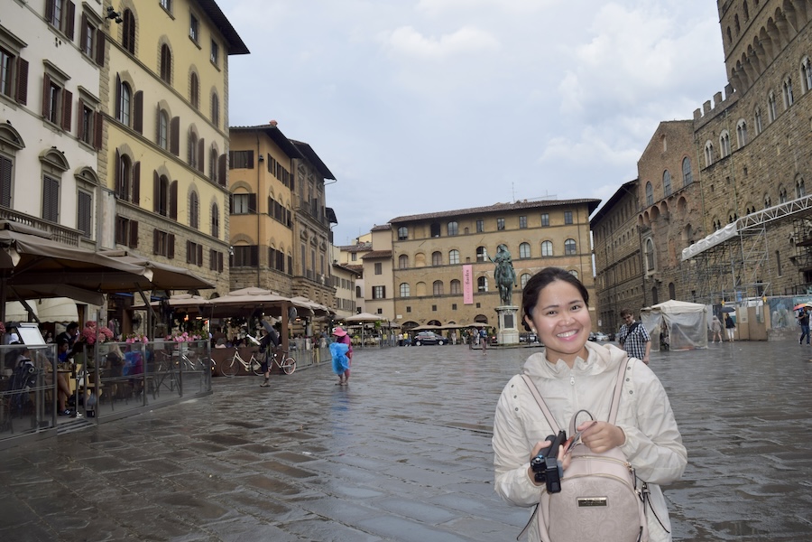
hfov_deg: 61.9
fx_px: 677
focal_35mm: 30
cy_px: 271
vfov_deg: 43.6
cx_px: 406
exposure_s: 1/160
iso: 100
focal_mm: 20
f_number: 6.3
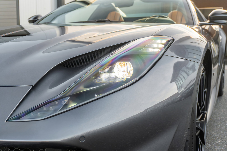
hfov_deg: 41.1
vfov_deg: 28.1
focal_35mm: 48
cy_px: 76
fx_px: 303
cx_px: 114
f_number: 5
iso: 500
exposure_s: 1/160
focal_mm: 32
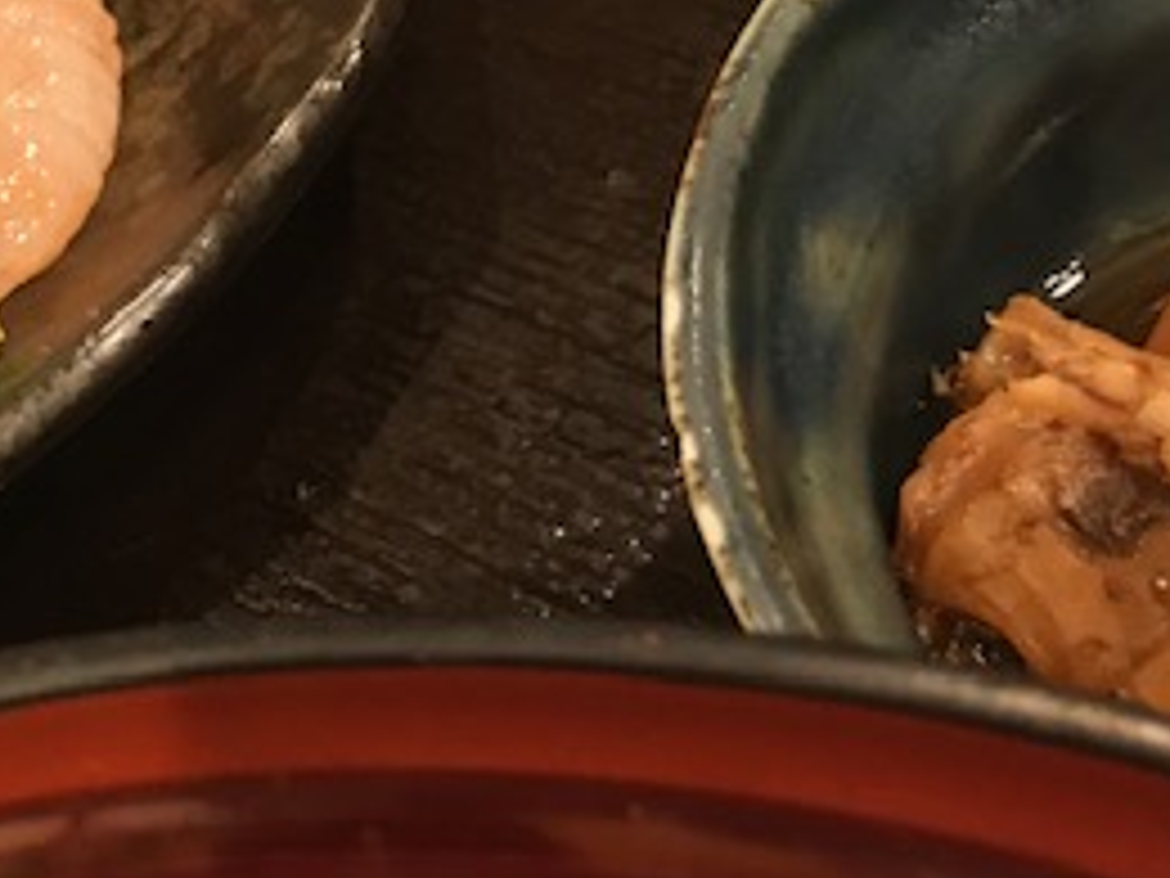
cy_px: 315
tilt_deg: -52.8
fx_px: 2332
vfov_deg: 21.3
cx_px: 45
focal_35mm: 69
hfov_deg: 26.9
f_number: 1.8
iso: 80
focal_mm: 3.99
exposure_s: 1/15
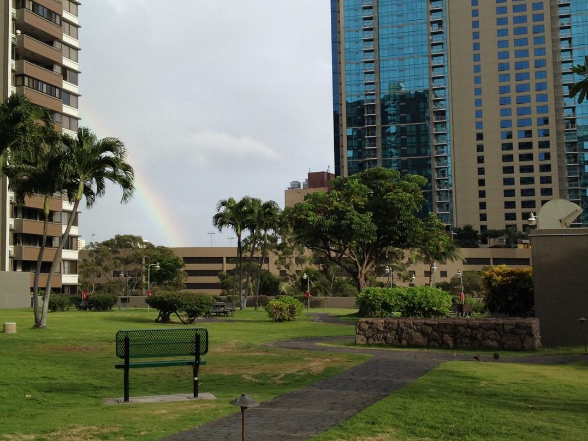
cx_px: 316
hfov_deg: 36.8
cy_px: 206
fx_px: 883
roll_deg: +0.6
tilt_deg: +5.4
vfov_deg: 28.0
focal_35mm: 52
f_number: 2.4
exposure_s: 1/635
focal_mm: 4.28
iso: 50
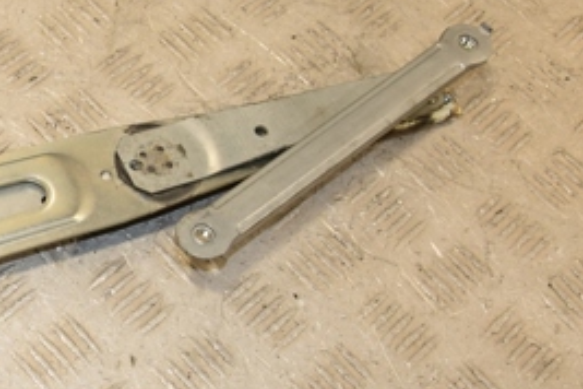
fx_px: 1279
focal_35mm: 79
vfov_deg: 17.3
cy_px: 210
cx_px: -72
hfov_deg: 23.9
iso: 800
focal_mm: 22
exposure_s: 1/200
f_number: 9
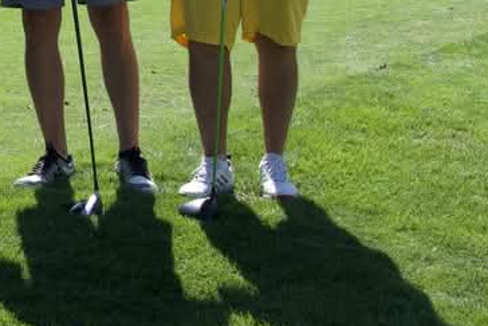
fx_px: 1677
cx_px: -72
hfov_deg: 16.0
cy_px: -43
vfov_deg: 10.9
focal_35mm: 124
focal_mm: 25
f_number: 8
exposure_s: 1/2000
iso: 1250
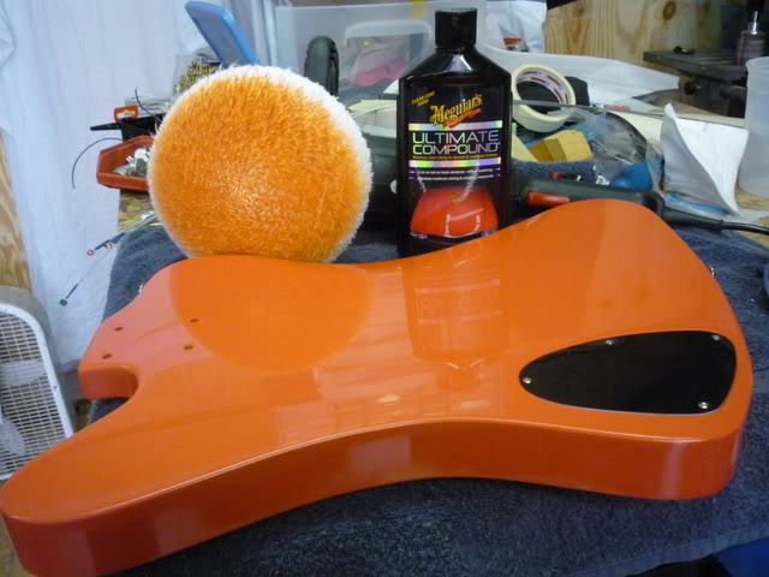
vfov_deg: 44.2
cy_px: 288
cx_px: 384
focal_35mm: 32
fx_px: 711
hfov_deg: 56.8
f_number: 3.3
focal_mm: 5.2
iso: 400
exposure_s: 1/25
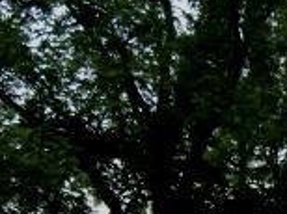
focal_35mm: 158
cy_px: 408
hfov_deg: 12.0
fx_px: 1308
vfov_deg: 8.9
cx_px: 417
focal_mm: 7.9
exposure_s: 1/50
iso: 200
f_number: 2.8
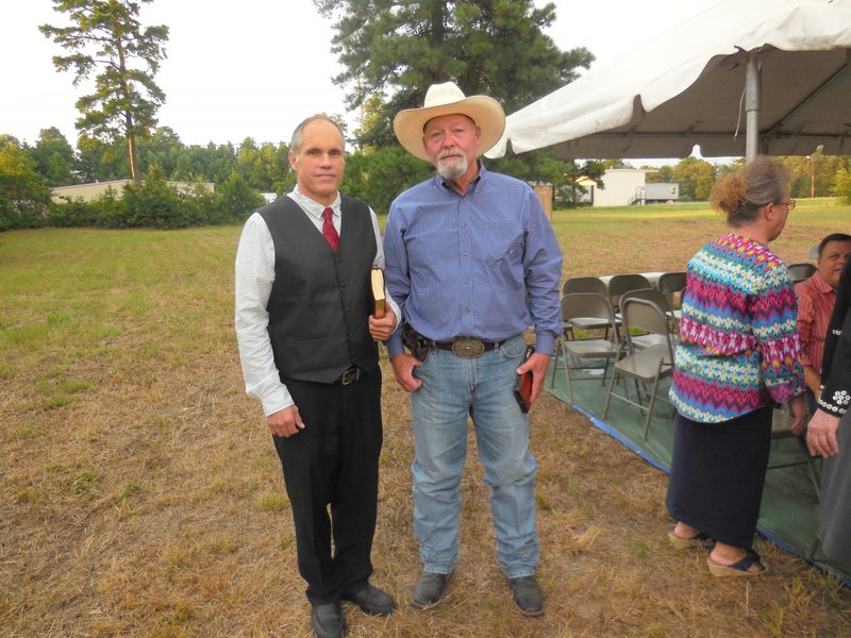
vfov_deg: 54.9
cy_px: 319
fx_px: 615
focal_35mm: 25
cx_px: 426
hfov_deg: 69.4
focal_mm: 4.5
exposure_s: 1/320
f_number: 3.1
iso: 125
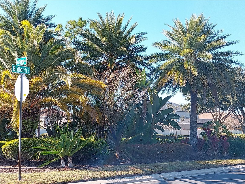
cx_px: 122
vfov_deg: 53.1
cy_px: 92
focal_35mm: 26
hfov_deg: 67.3
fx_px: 184
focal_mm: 4
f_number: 1.8
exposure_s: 1/233
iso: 20
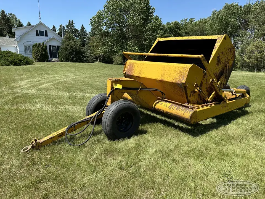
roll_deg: +1.0
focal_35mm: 24
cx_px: 132
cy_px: 100
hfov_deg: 71.6
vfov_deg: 56.8
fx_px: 184
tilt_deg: -9.0
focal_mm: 6.86
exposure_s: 1/3155
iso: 80
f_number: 1.78
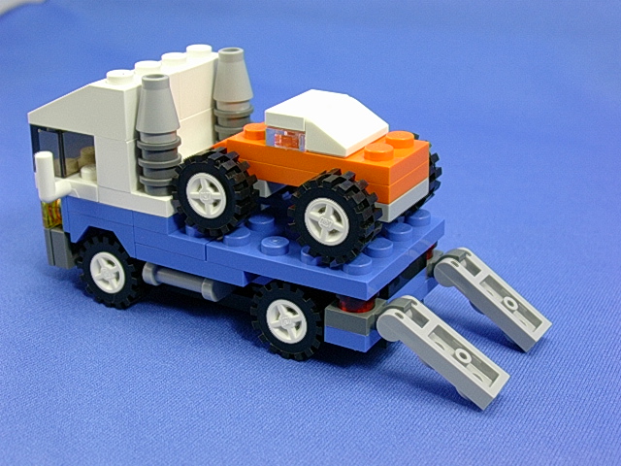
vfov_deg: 24.4
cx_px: 310
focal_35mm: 60
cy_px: 233
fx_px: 1076
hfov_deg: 32.2
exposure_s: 1/11.9
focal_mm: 9
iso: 70
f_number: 3.4
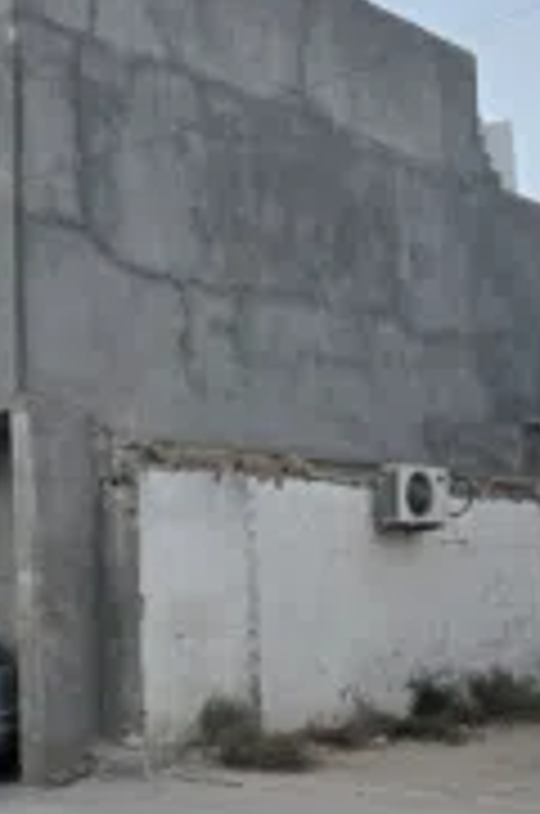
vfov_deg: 37.2
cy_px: 531
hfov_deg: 25.2
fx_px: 1197
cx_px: 144
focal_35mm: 53
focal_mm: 6.3
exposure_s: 1/100
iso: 160
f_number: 1.7
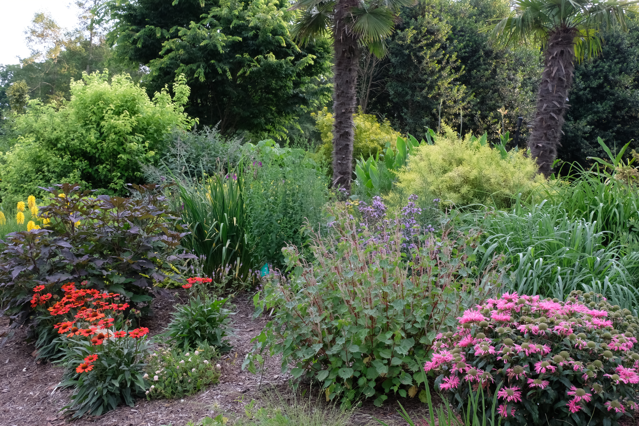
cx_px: 320
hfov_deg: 44.5
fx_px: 781
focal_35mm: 44
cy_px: 213
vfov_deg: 30.5
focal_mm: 29.3
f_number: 14
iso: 2000
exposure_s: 1/45
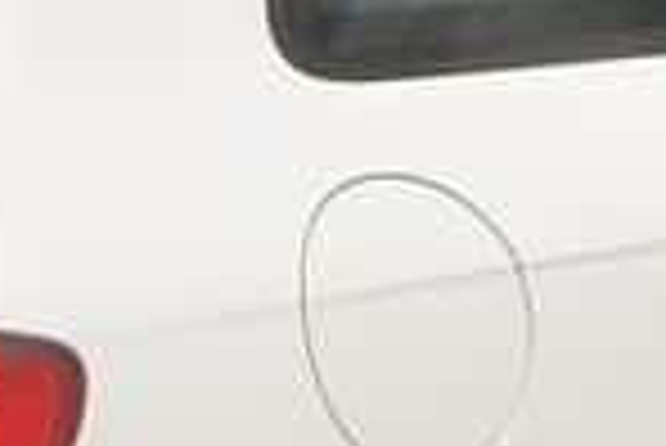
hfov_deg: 11.0
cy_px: 552
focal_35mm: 187
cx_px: 292
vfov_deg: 7.3
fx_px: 3463
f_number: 13
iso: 160
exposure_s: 1/250
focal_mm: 10
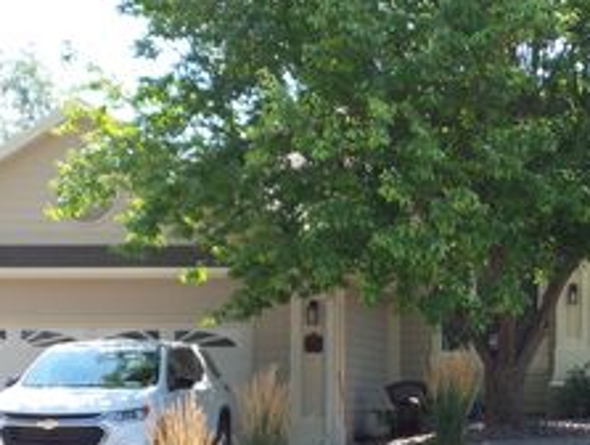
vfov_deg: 15.7
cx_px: 466
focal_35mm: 94
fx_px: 1605
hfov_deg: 20.6
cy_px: 359
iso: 100
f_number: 4
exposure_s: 1/200
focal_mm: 7.5
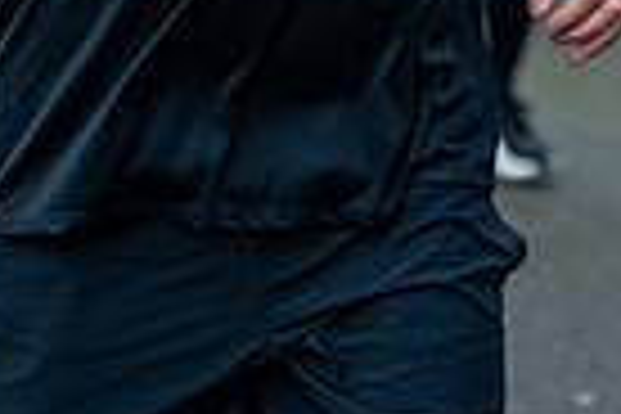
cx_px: 814
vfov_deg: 4.6
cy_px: -349
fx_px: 5071
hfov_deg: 6.9
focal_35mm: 294
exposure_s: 1/1250
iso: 640
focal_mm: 70
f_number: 2.8
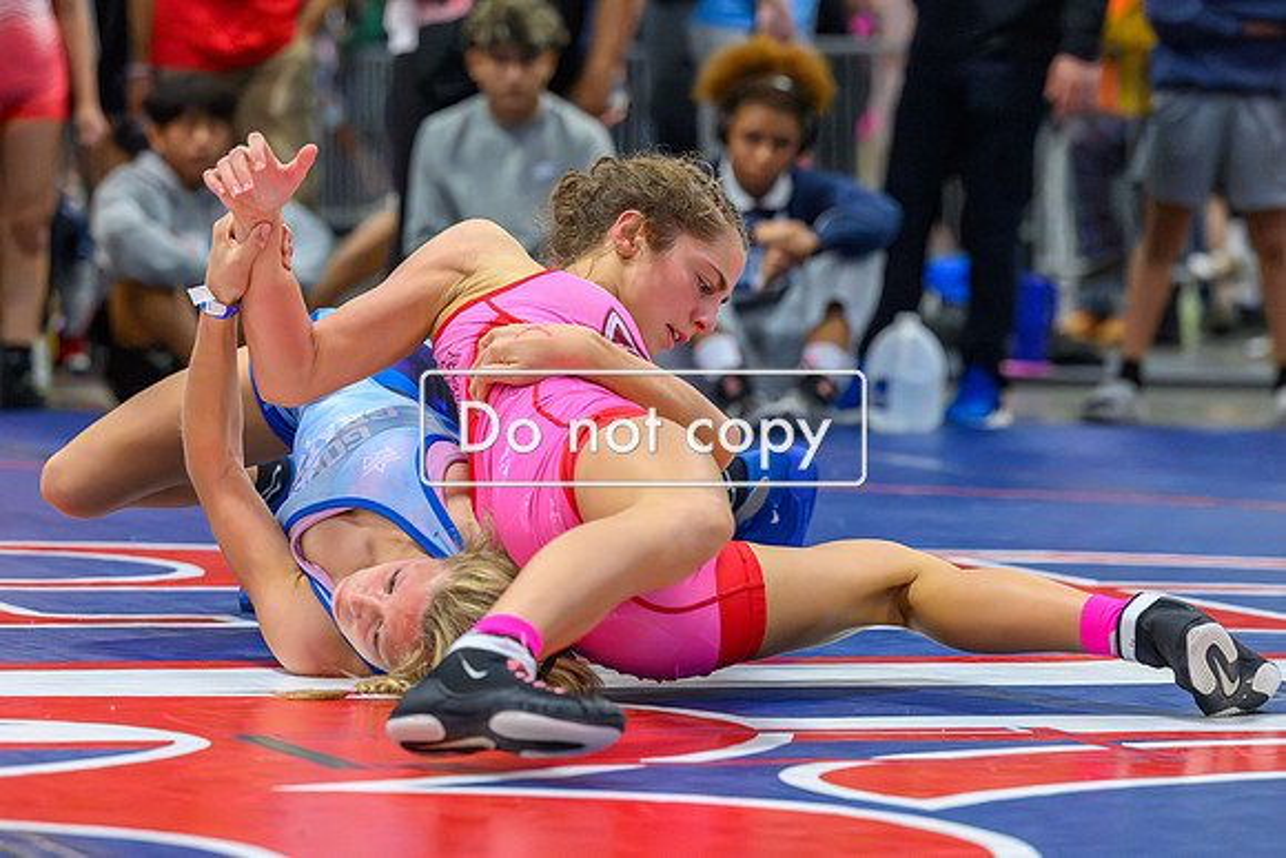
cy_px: 481
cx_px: 493
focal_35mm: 160
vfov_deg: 8.6
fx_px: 5719
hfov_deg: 12.8
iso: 20000
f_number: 3.5
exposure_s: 1/800
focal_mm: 120
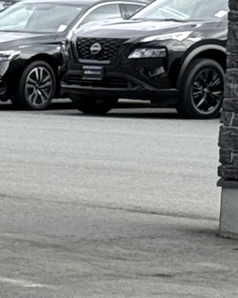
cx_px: -677
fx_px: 2765
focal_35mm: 314
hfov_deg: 4.6
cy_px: 392
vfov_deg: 6.1
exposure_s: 1/1715
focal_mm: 6.76
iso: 100
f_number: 1.78
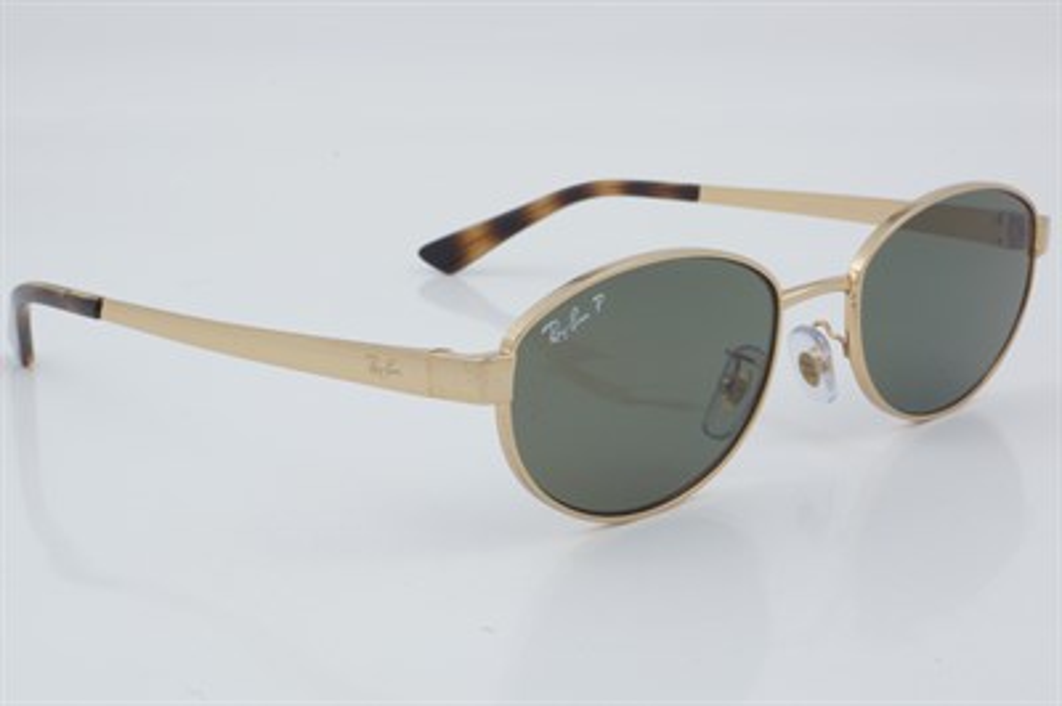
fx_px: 2211
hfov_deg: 27.0
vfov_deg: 18.2
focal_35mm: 75
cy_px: 353
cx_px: 531
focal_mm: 50
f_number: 29
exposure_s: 1/4
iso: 100
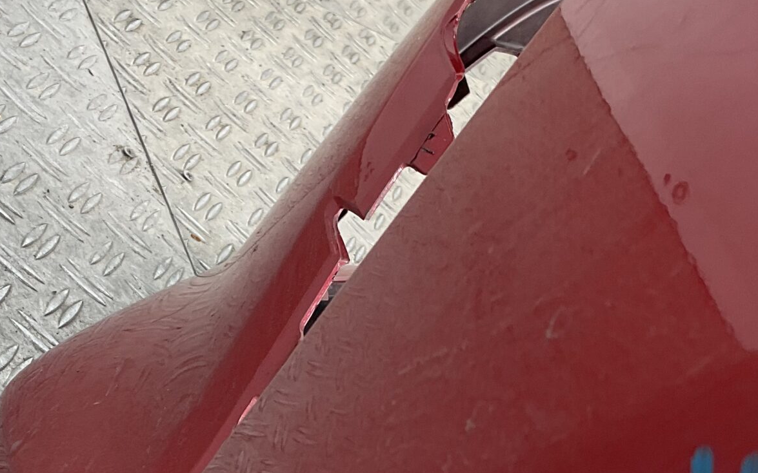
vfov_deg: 19.3
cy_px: 368
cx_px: 322
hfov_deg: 30.6
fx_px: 1384
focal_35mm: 67
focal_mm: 3
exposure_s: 1/120
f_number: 1.8
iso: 25
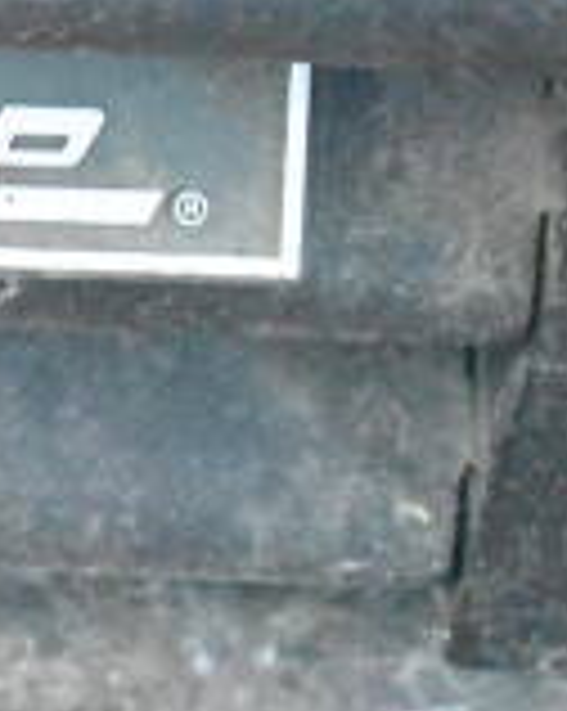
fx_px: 6280
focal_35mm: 299
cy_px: 115
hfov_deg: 5.1
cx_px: -616
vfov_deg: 6.5
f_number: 5.6
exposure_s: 1/50
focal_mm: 55
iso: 25600
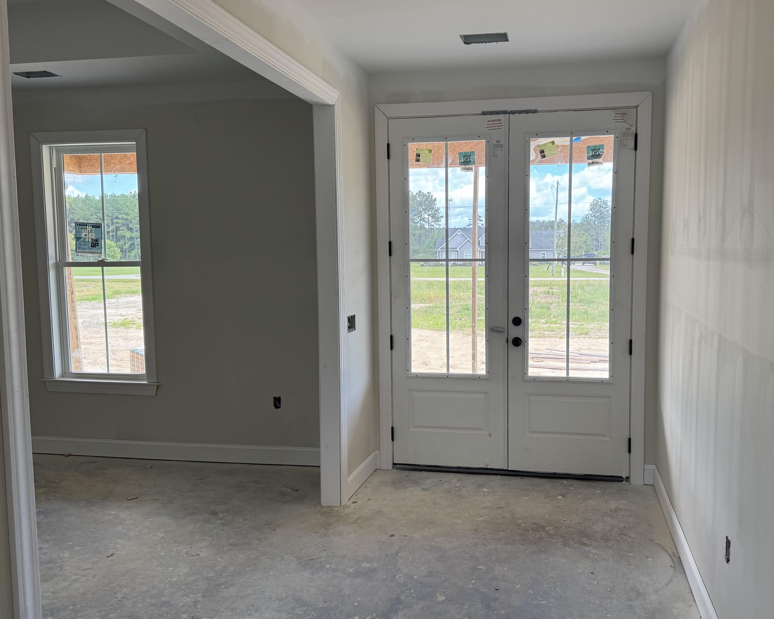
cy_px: 316
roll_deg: +0.0
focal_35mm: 30
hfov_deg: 58.6
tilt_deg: -4.4
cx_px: 436
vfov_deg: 48.5
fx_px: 687
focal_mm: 6.76
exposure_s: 1/215
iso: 80
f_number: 1.78
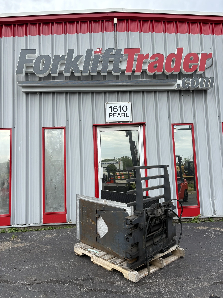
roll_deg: +2.9
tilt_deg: +7.6
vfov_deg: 67.3
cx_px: 112
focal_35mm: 26
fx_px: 223
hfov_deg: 53.1
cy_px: 149
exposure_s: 1/1032
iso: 50
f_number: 1.6
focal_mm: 5.96
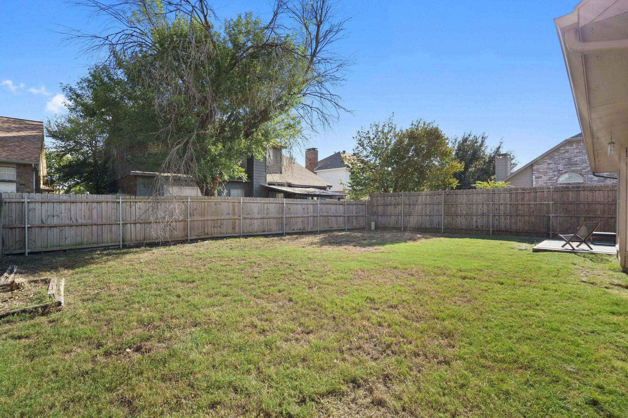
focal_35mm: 16
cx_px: 314
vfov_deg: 73.7
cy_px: 209
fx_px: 279
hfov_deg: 96.8
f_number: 9
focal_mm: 16
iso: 160
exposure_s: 1/25
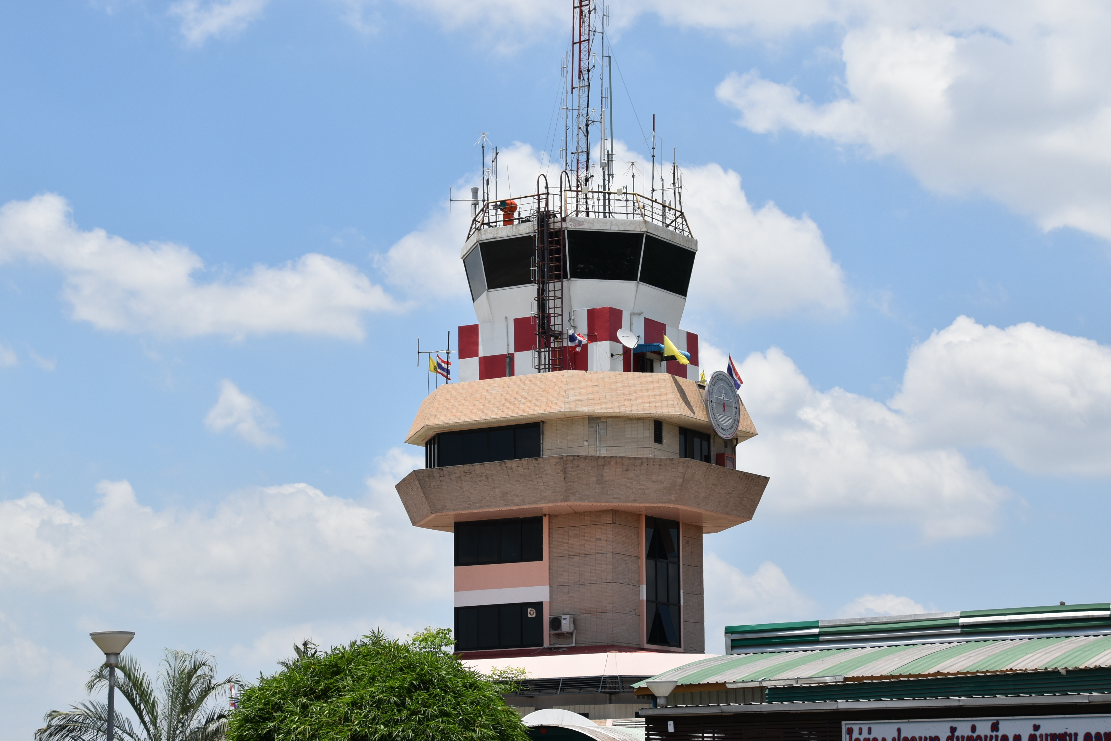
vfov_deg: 17.5
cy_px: 370
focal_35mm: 78
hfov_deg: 26.0
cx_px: 556
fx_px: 2408
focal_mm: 52
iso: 200
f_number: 11
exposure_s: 1/500
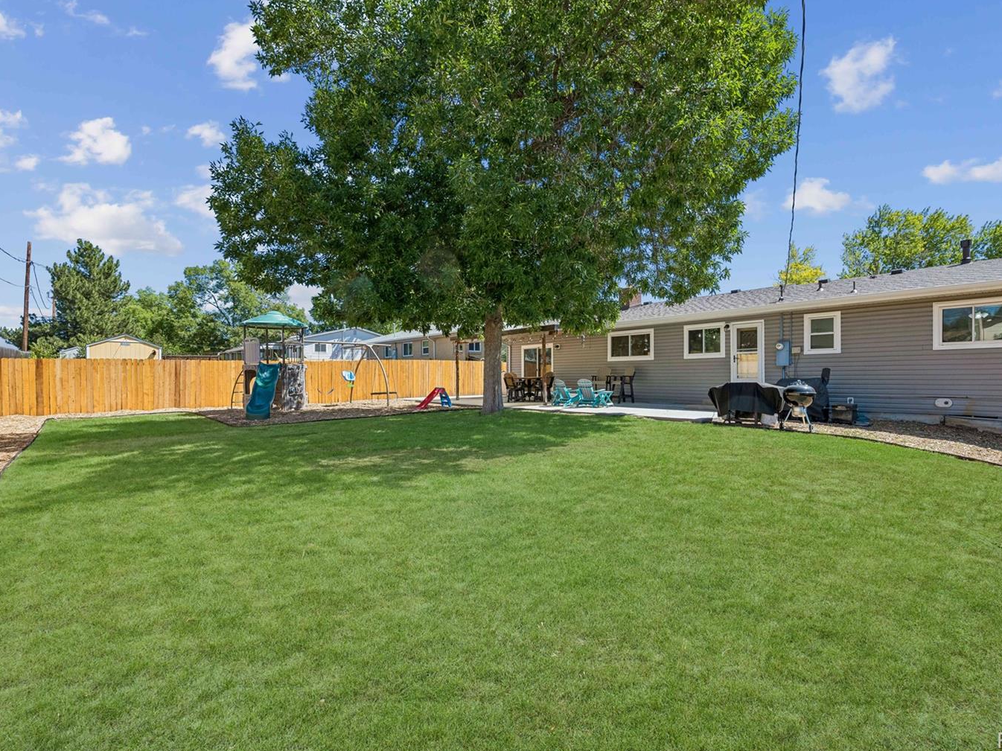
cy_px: 359
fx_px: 463
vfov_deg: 78.0
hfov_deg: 94.5
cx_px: 523
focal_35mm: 16
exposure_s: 1/500
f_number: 8
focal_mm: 14
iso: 400
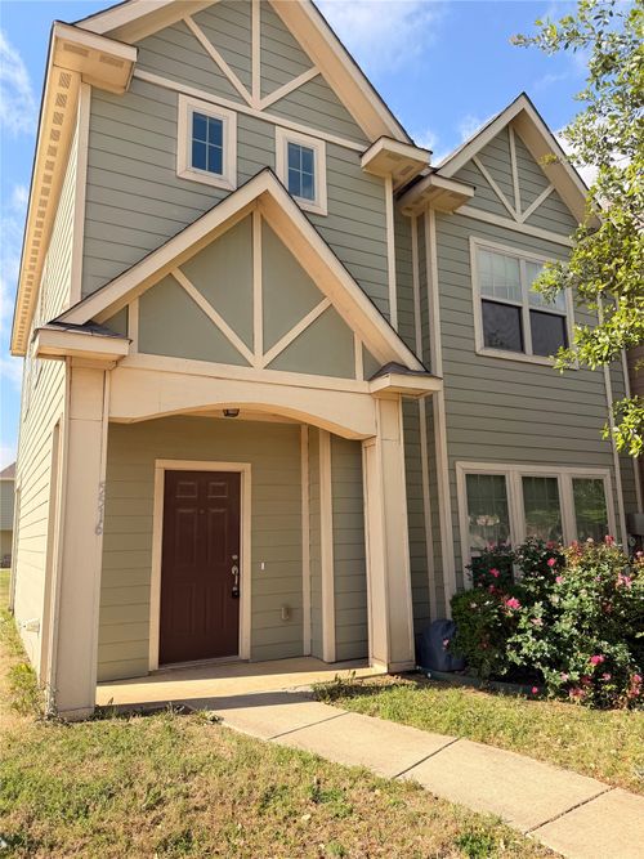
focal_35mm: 24
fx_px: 596
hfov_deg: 56.8
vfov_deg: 71.6
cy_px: 430
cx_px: 322
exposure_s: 1/2445
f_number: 1.78
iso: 80
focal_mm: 6.76
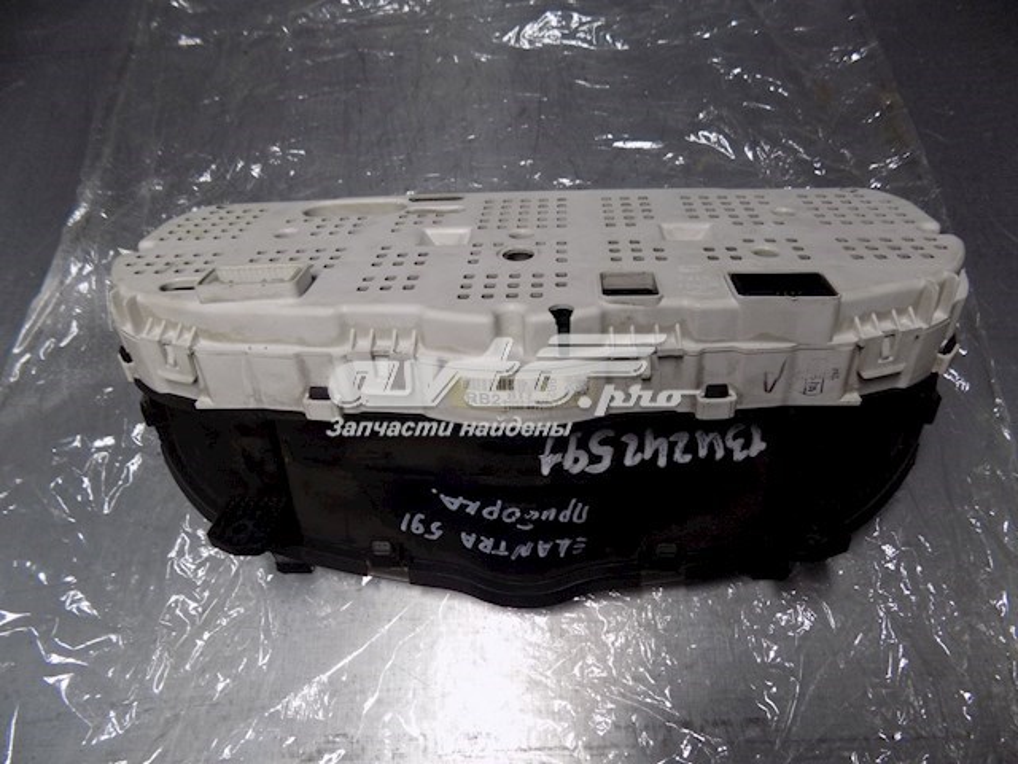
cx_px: 509
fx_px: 676
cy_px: 382
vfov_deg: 58.9
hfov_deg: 73.9
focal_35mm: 23
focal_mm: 4
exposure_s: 1/30
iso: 125
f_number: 3.1
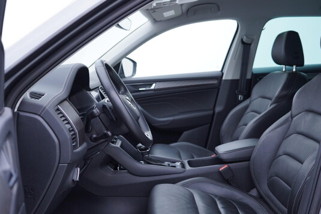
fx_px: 330
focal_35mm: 37
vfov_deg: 36.0
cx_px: 160
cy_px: 109
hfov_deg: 51.9
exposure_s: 1/40
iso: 125
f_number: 2.8
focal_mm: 24
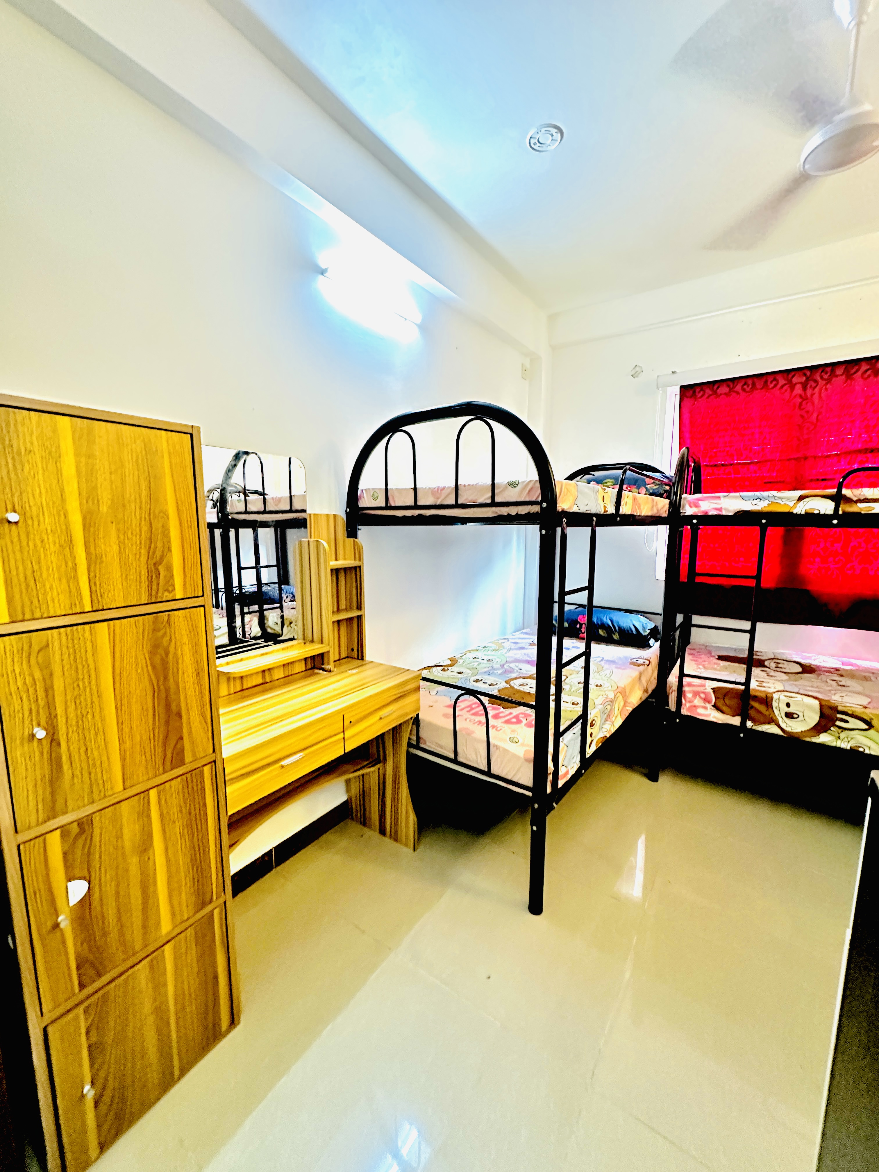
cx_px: 440
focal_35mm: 14
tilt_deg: -7.2
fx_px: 474
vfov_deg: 102.1
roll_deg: -1.1
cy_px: 586
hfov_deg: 85.7
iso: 1000
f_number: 2.2
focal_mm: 2.22
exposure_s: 1/50
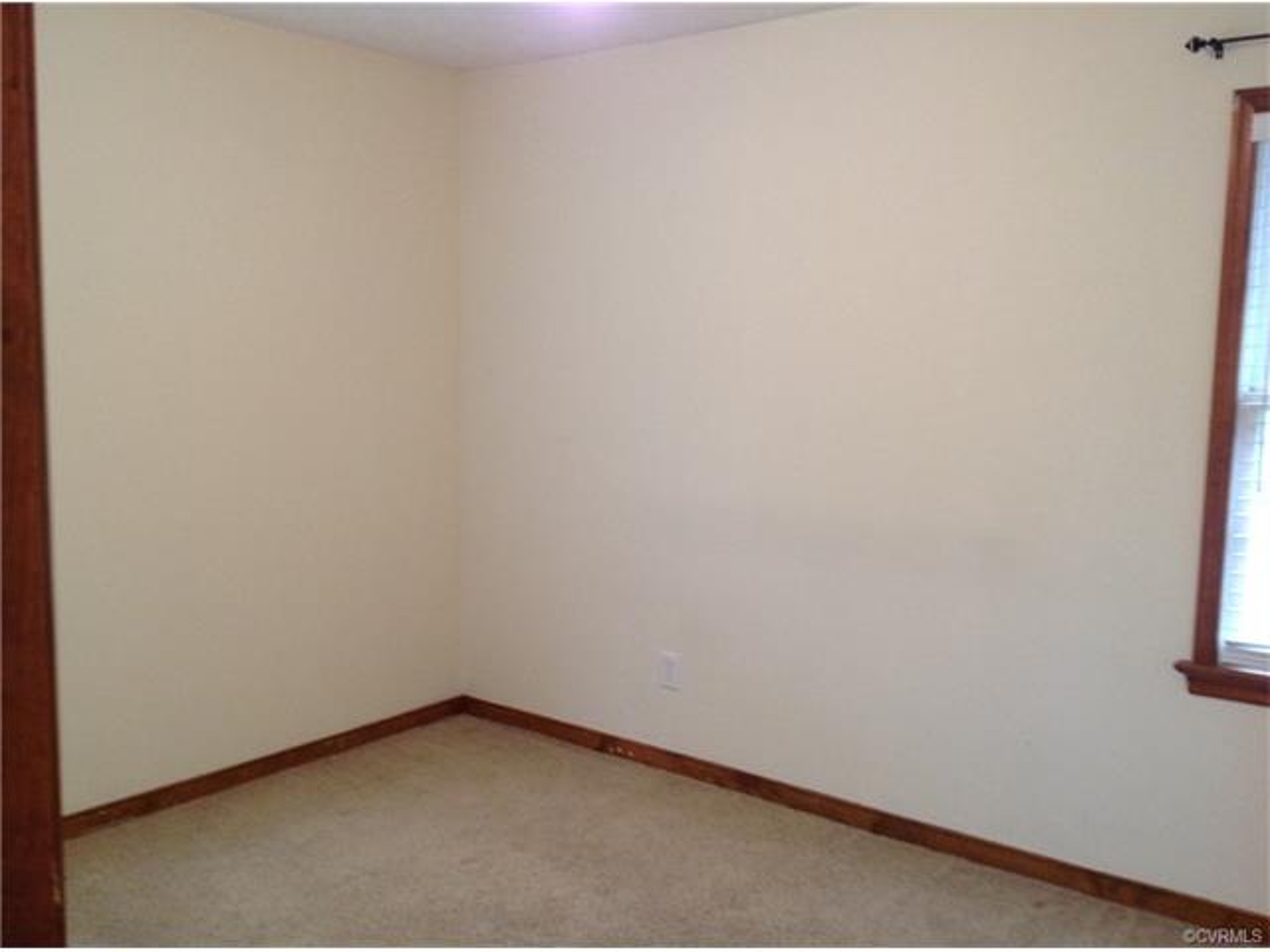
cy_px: 476
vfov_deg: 40.7
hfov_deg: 52.6
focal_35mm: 35
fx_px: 1284
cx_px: 635
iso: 125
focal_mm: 4.28
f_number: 2.4
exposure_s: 1/15
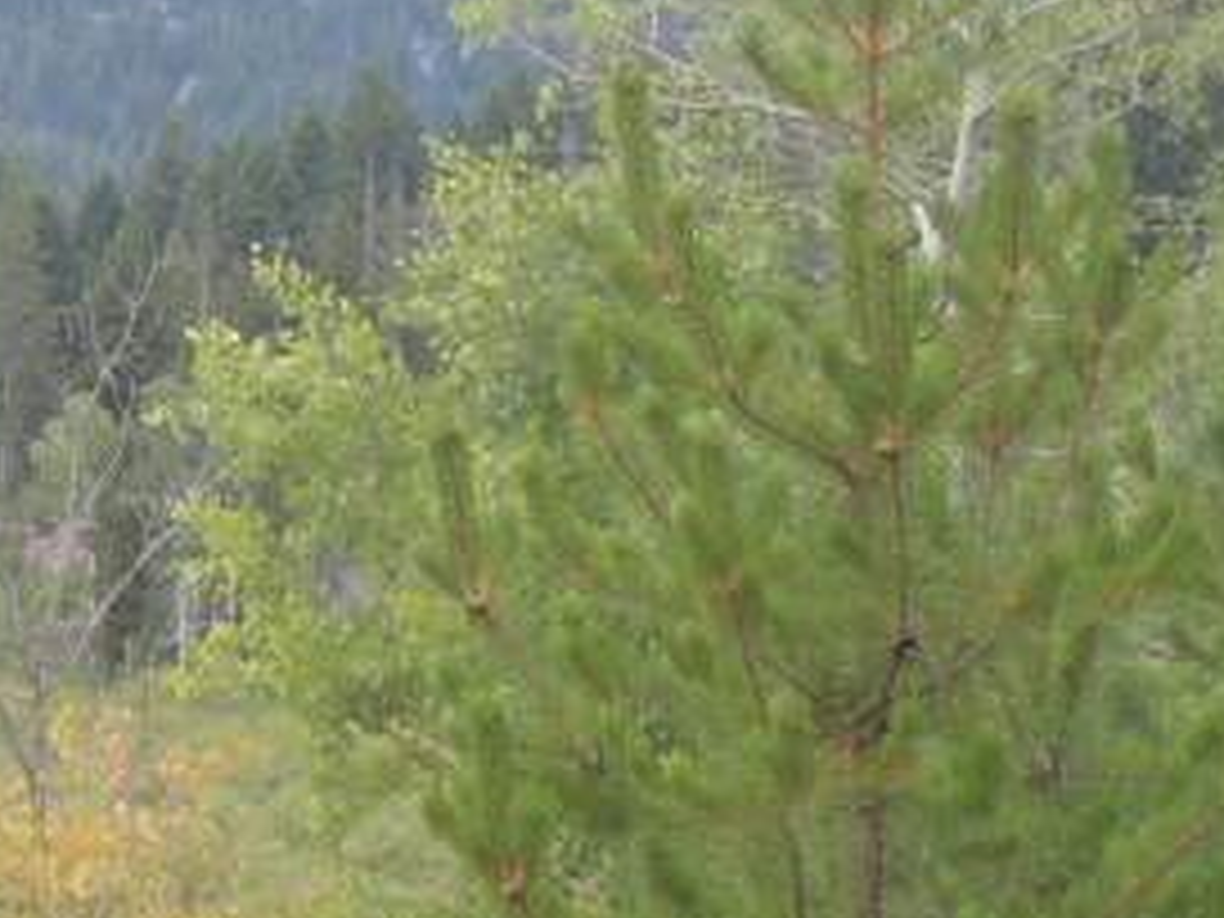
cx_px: -842
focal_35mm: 188
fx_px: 6648
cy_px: 302
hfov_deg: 10.0
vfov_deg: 7.9
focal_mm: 8.9
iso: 100
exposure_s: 1/100
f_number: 3.6
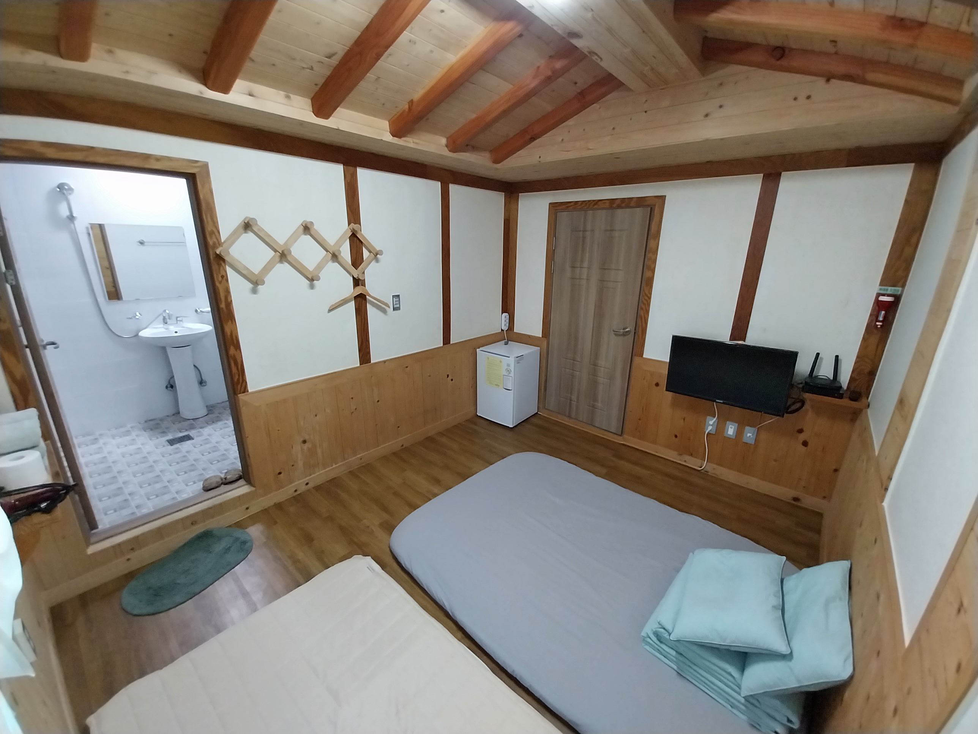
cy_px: 367
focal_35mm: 13
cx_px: 489
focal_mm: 1.3
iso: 200
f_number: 2.2
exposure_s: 1/30
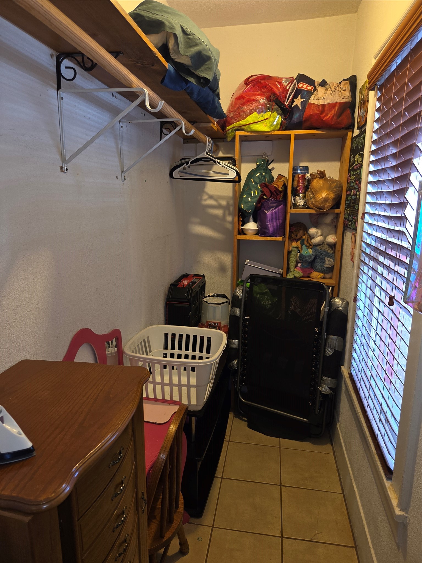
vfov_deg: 73.9
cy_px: 282
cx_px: 211
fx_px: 374
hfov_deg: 58.9
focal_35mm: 23
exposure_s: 1/24
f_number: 1.8
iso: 100
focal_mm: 5.4
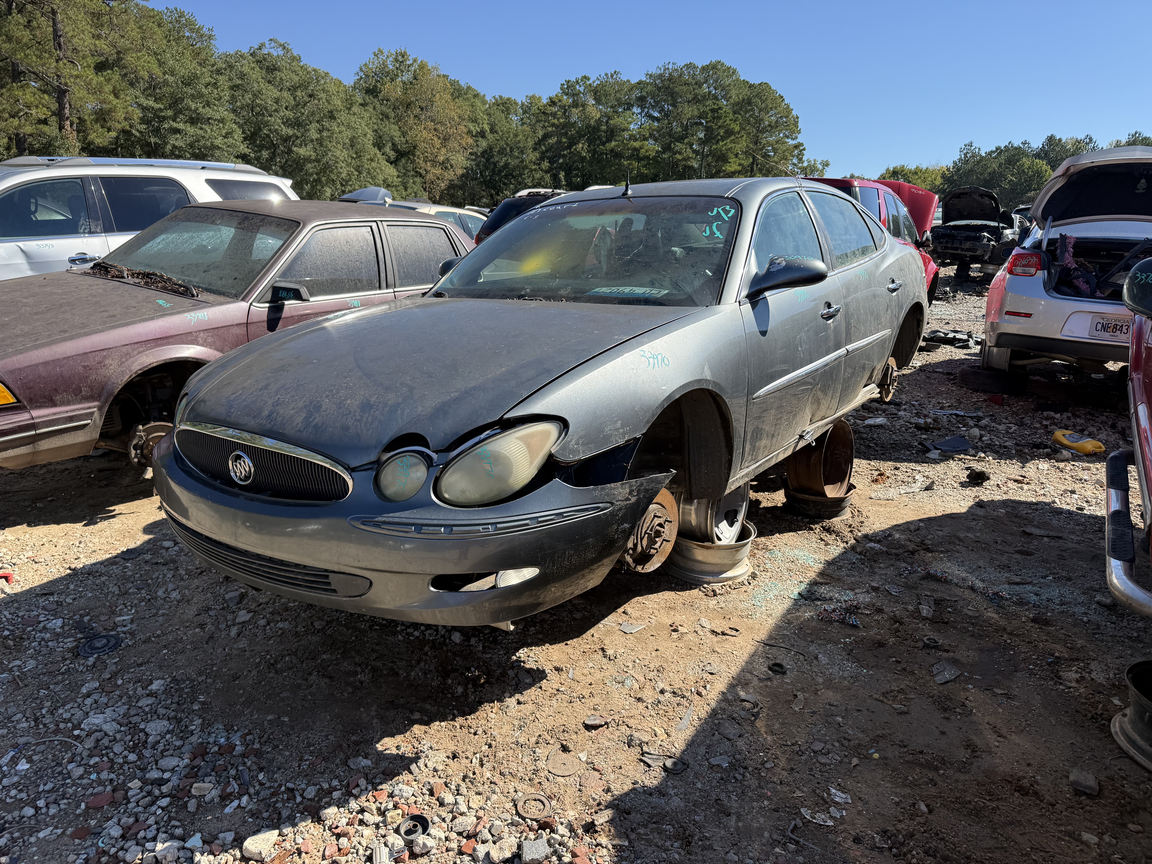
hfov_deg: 71.6
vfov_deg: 56.8
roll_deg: -0.6
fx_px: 799
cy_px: 432
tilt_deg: -9.6
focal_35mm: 24
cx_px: 576
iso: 80
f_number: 1.78
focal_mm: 6.76
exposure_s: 1/2232
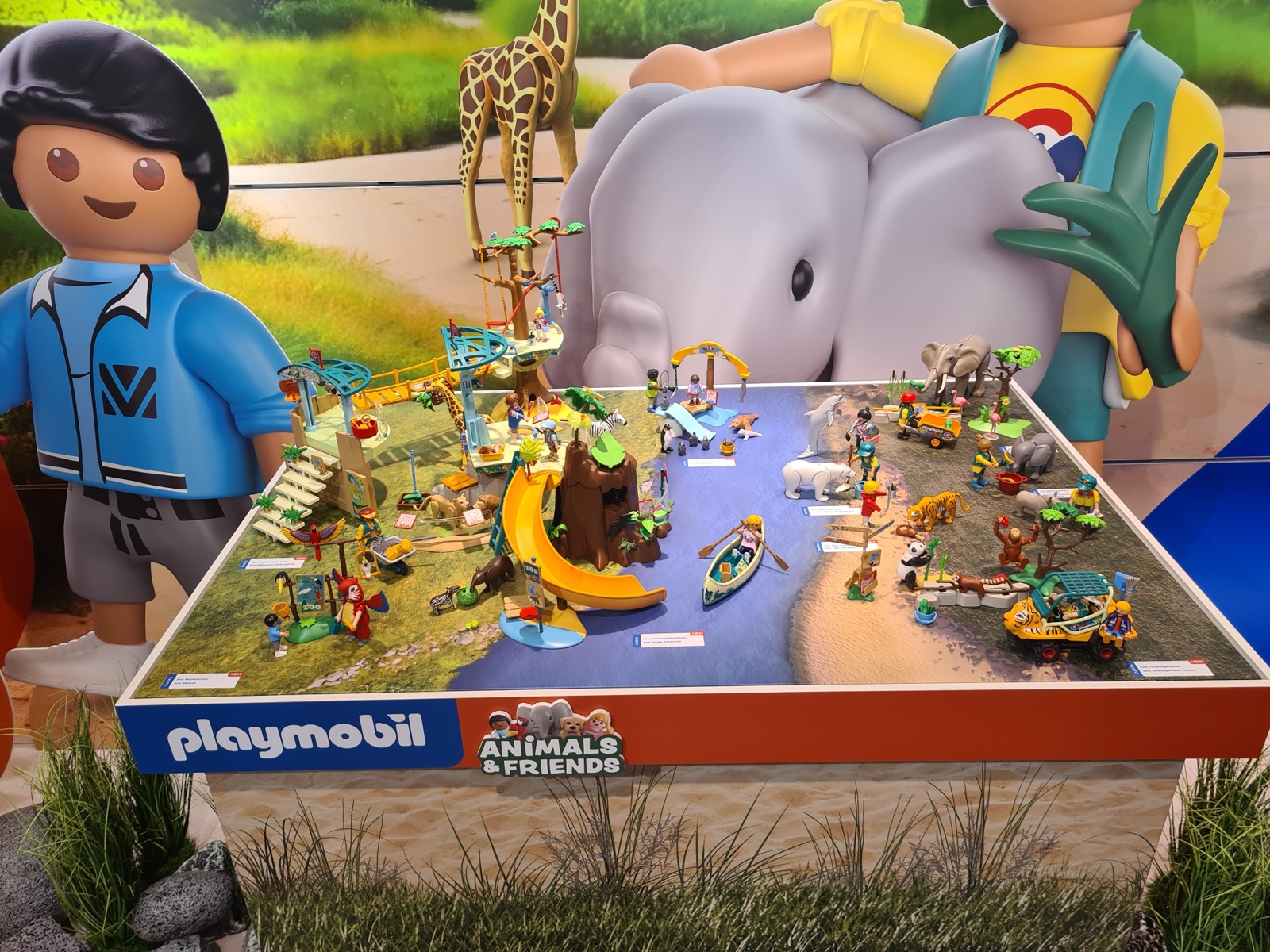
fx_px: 954
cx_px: 635
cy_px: 476
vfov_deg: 53.1
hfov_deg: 67.3
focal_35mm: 26
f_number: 1.8
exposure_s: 1/100
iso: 64
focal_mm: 5.4
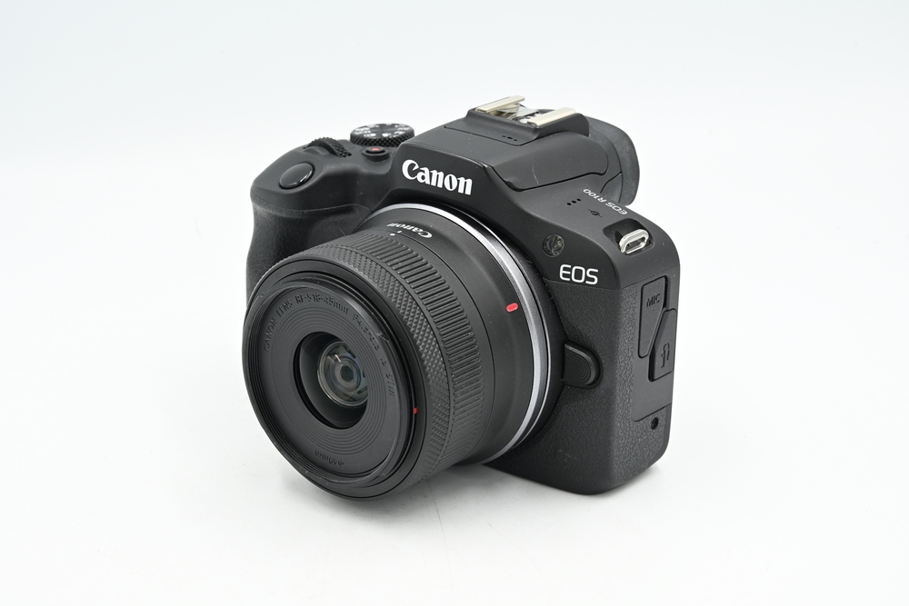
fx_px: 1894
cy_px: 303
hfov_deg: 27.0
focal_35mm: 75
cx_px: 454
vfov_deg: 18.2
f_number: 14
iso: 160
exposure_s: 1/15
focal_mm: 75
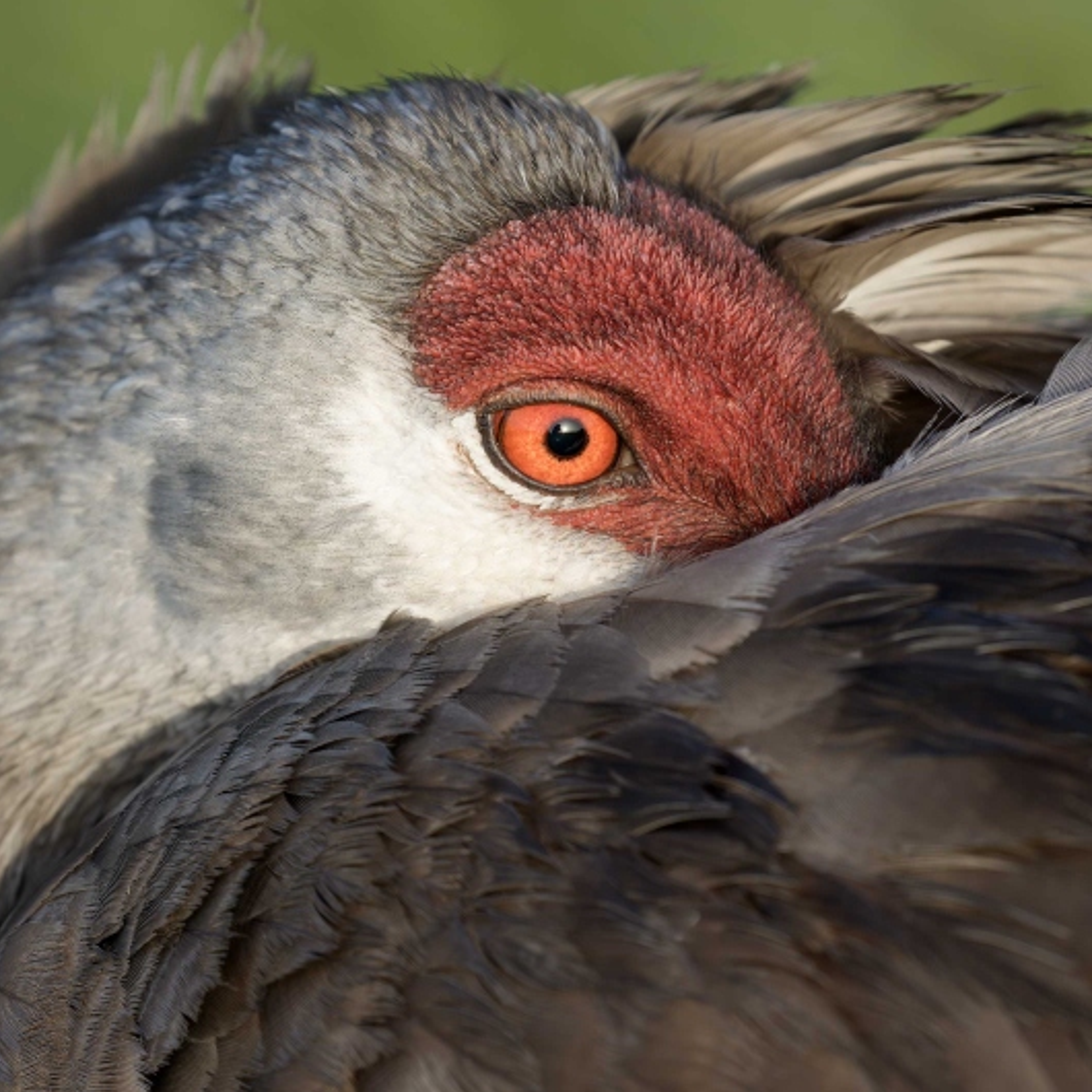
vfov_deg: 3.4
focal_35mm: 513
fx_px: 18309
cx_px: 672
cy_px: 547
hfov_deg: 3.4
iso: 1250
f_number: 9
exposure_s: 1/500
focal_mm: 400
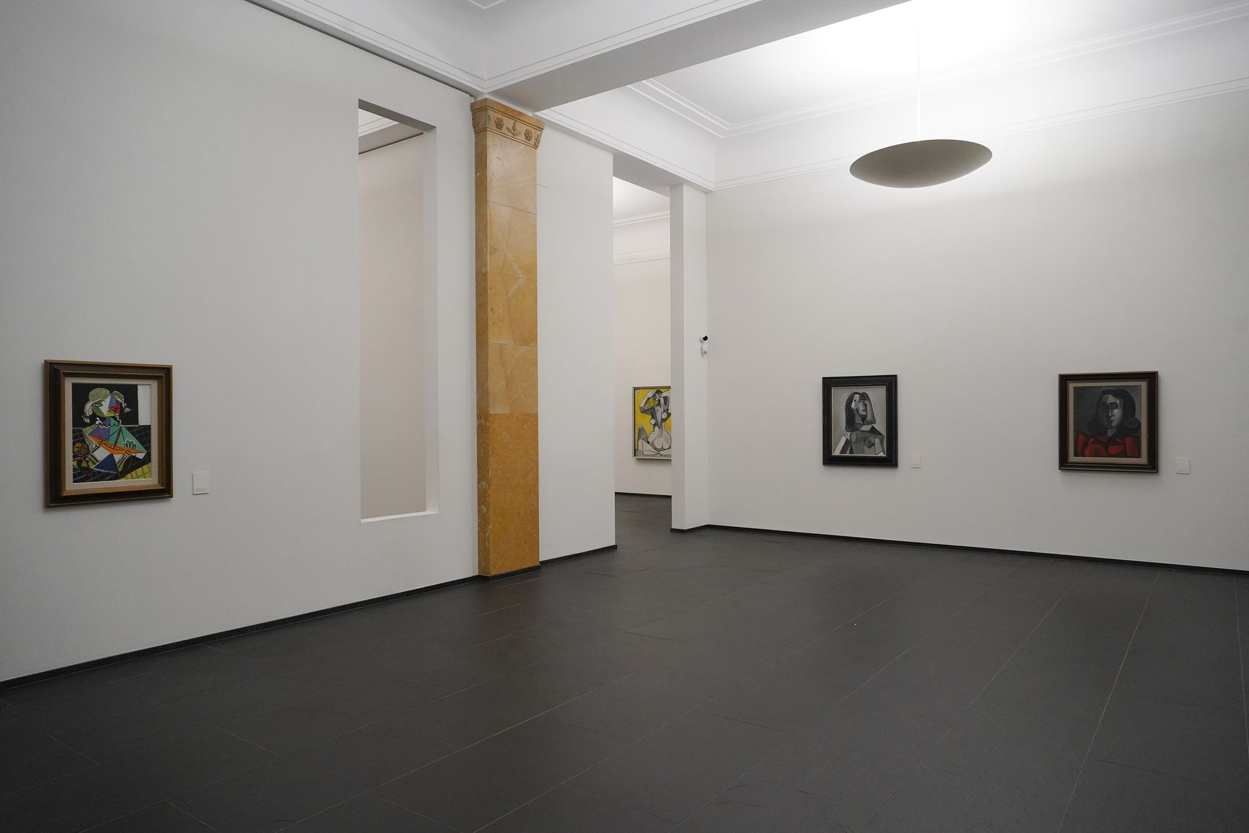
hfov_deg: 73.7
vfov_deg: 53.1
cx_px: 624
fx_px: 833
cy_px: 416
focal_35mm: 24
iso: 3200
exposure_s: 1/80
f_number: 8
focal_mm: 24
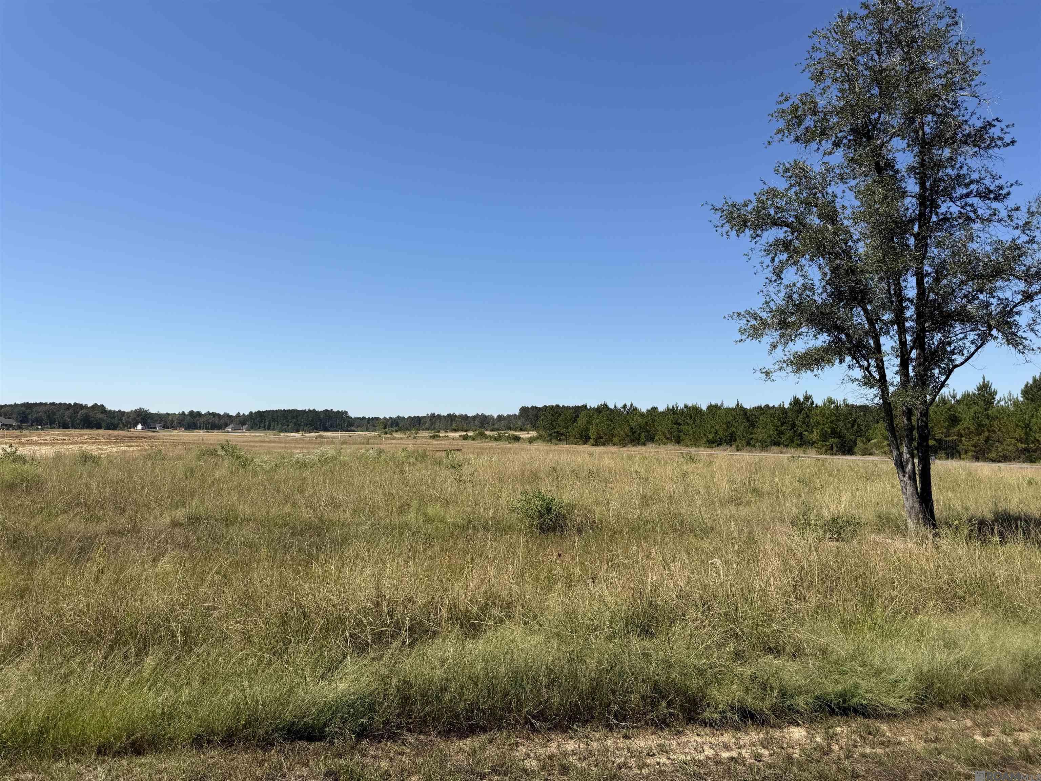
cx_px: 520
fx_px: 722
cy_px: 390
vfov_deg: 56.8
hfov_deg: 71.6
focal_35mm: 24
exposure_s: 1/5319
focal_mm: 6.76
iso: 80
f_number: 1.78
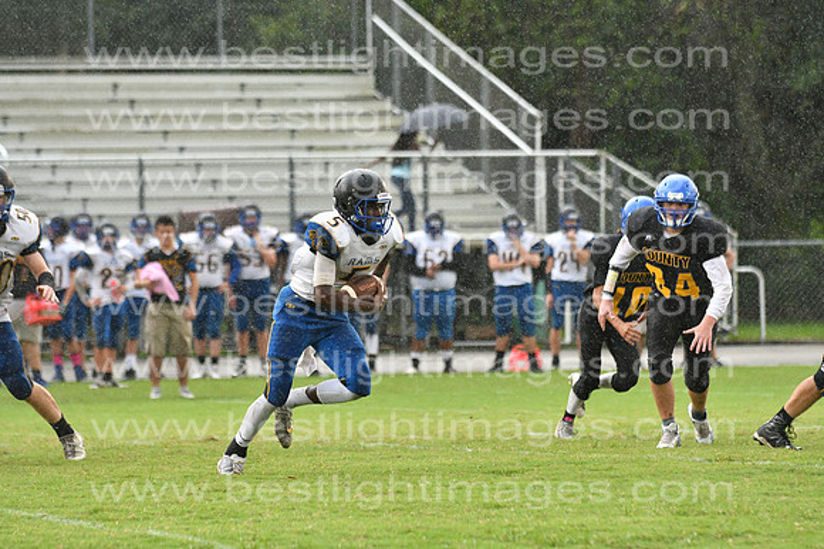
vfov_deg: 6.5
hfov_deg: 9.8
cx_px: 412
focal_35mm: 210
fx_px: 4808
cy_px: 274
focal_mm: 140
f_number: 3.5
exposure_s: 1/800
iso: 1000
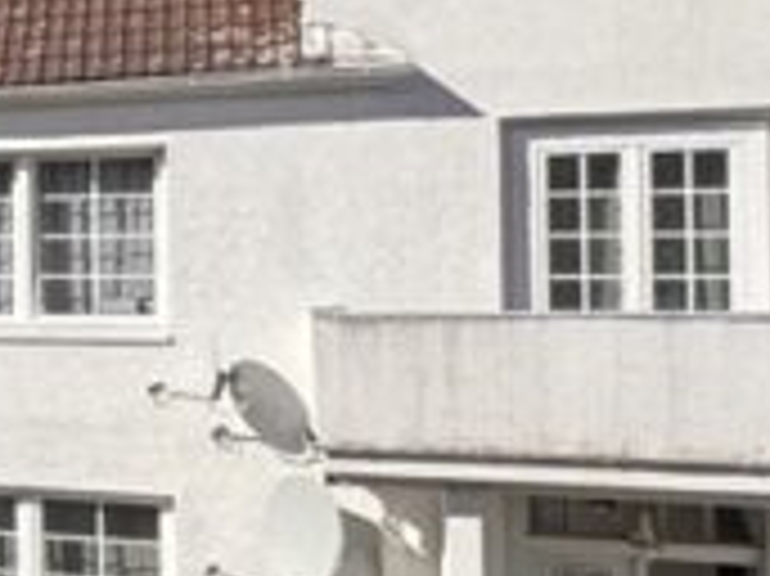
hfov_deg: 13.7
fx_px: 1867
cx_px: -1216
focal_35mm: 84
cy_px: 243
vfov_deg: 17.5
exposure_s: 1/1976
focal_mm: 2.22
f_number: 2.2
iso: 50
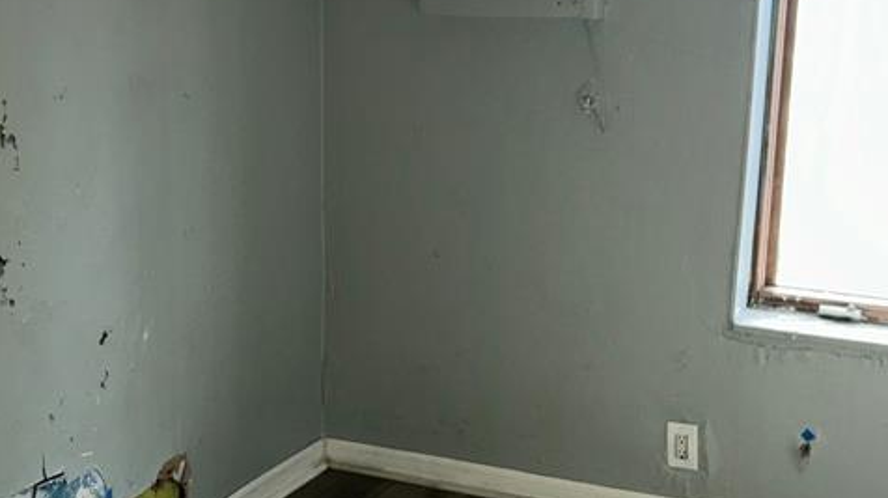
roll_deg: +0.0
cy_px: 270
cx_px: 440
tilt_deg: -12.9
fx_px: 1435
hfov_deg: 34.4
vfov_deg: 19.7
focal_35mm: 61
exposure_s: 1/44
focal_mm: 5.7
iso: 32
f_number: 1.5
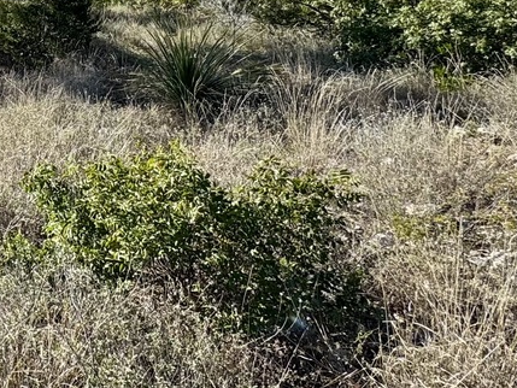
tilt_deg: -9.9
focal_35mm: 47
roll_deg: -1.3
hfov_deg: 32.2
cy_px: 37
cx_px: -128
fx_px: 702
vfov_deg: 29.6
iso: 40
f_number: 2.2
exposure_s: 1/787
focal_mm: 2.22
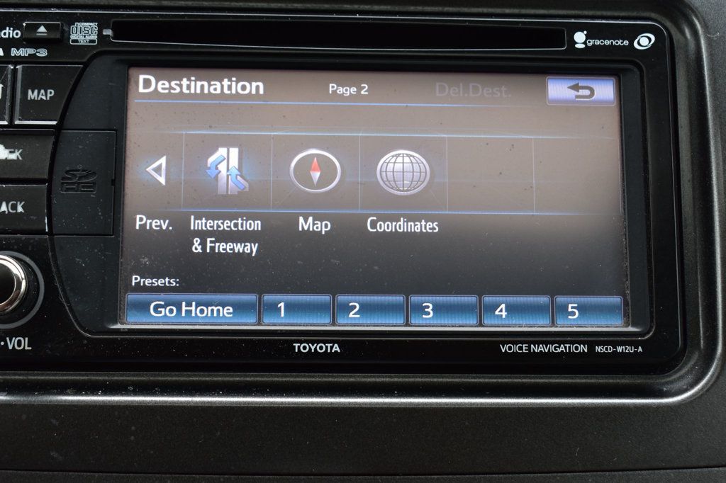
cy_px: 242
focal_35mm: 57
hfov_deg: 35.1
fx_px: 1149
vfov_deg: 23.8
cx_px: 363
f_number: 7.1
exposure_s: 1/30
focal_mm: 38
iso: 400
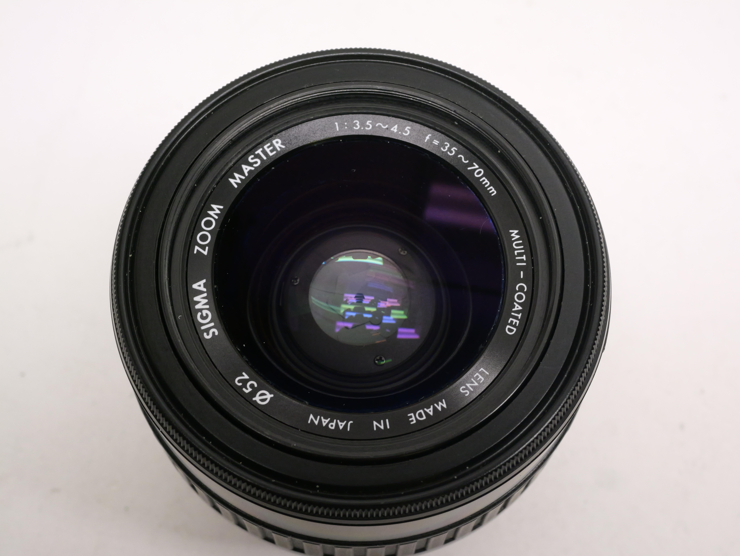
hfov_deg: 32.2
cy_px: 278
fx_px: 1283
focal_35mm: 60
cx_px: 370
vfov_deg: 24.4
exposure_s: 1/80
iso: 2500
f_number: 8
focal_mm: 30
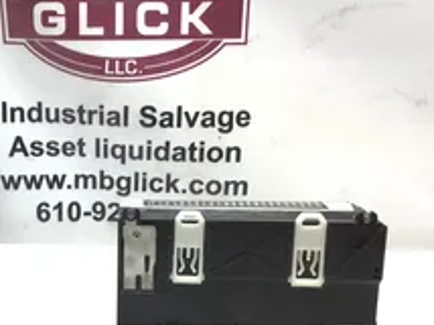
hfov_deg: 32.2
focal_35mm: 58
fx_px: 726
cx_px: 77
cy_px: 221
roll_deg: +0.5
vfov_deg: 25.0
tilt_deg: -19.9
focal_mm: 3.3
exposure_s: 1/60
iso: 32
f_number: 2.4
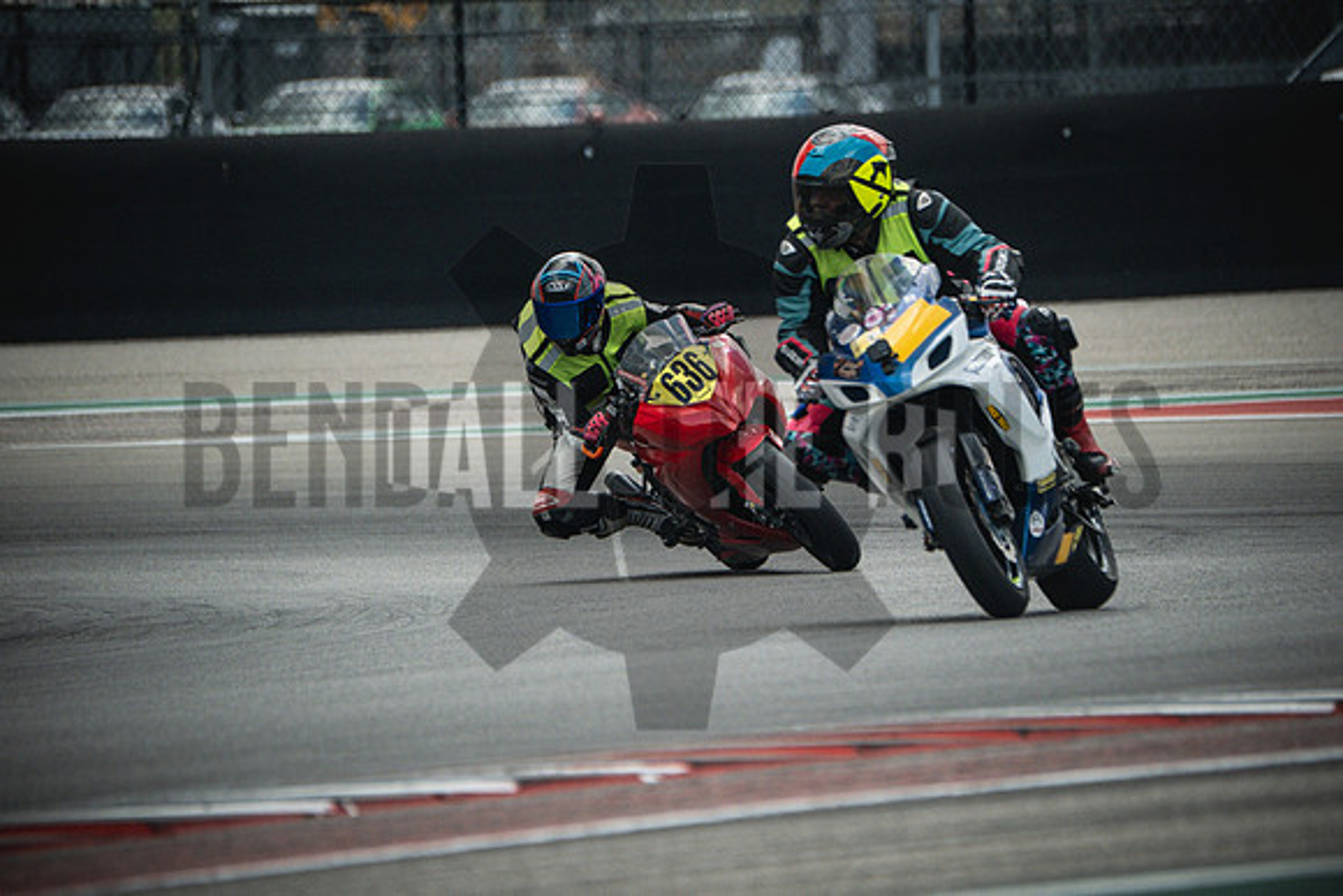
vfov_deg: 2.3
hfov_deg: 3.4
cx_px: 672
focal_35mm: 600
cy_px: 448
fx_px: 22388
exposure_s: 1/1600
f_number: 5.6
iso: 1600
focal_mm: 400
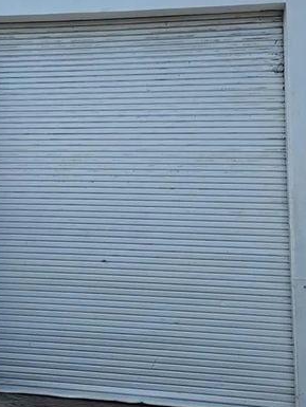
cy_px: 135
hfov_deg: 27.9
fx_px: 601
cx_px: 53
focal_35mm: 51
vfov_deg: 37.1
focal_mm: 6.3
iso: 12
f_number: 1.7
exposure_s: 1/548
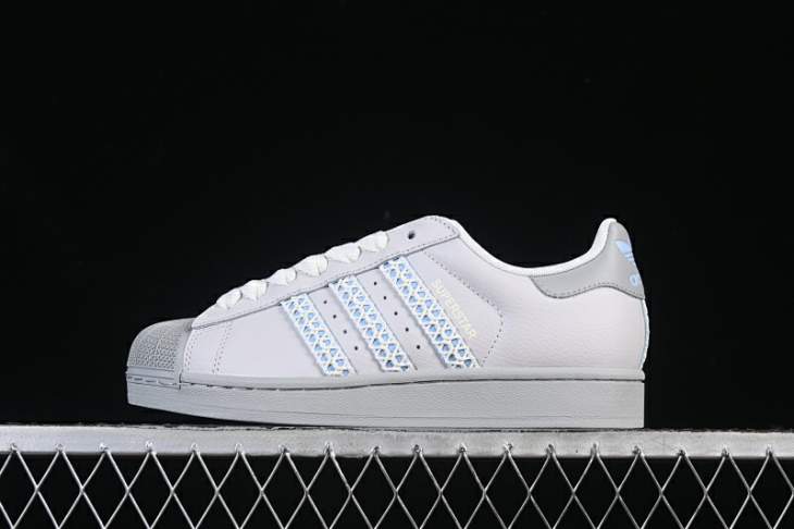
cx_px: 397
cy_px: 264
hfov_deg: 27.0
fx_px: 1653
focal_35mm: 75
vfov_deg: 18.2
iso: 160
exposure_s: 1/80
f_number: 8
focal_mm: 50
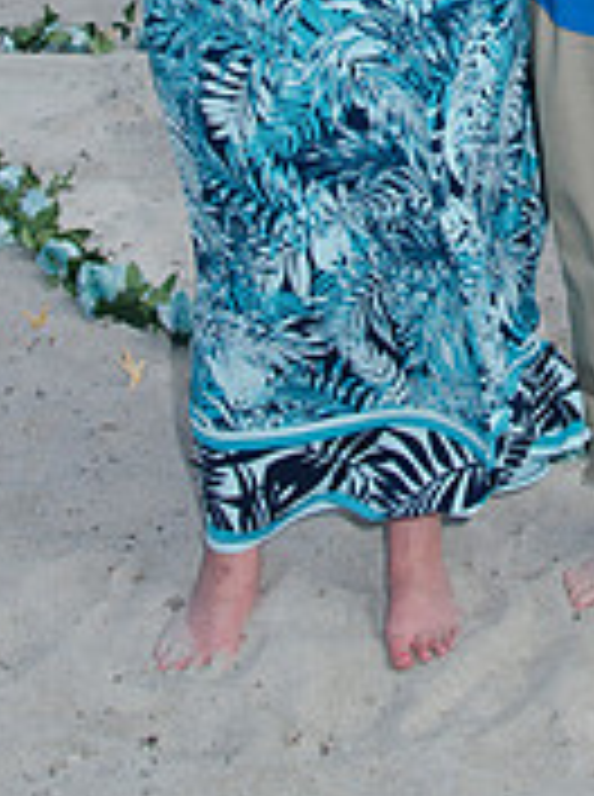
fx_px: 2021
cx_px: 562
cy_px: -189
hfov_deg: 16.4
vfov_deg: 20.7
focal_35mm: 88
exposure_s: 1/250
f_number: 8
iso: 100
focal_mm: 24
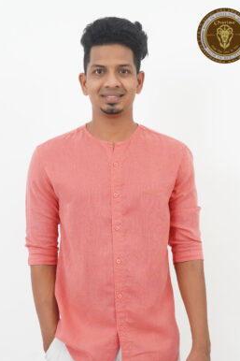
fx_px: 560
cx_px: 120
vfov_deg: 35.6
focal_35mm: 56
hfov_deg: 24.2
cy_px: 209
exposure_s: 1/100
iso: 200
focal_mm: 32
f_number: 8
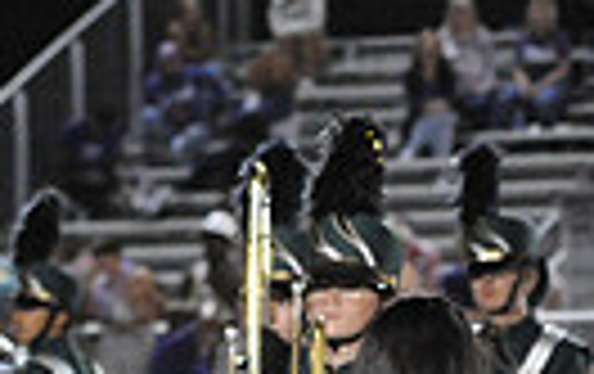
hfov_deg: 3.1
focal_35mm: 671
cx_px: -648
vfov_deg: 2.0
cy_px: 721
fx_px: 10881
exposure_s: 1/160
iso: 6400
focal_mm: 150
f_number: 6.3
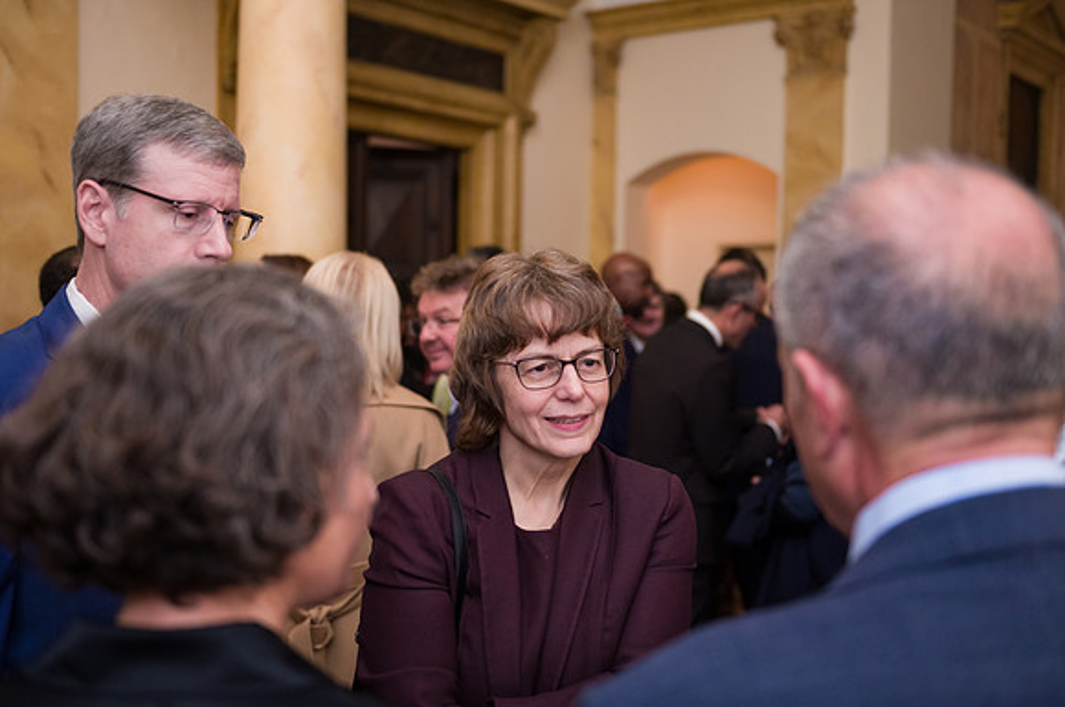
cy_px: 354
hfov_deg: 45.3
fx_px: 1277
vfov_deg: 31.0
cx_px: 533
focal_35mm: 43
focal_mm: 42
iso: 1600
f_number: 3.2
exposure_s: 1/200
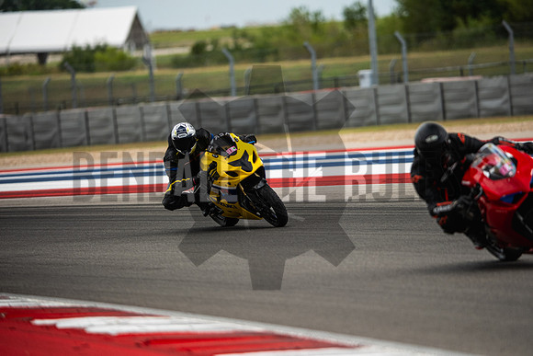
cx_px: 266
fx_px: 4442
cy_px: 178
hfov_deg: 6.9
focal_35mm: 300
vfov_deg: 4.6
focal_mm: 200
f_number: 2
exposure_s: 1/5000
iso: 400
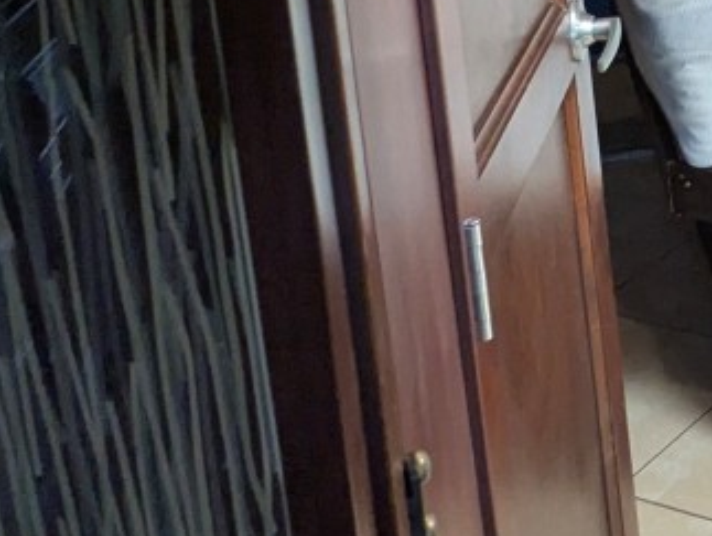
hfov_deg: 22.4
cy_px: -148
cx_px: 1108
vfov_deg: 19.8
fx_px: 1421
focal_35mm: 69
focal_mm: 2.35
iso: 344
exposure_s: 1/84.1
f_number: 2.2
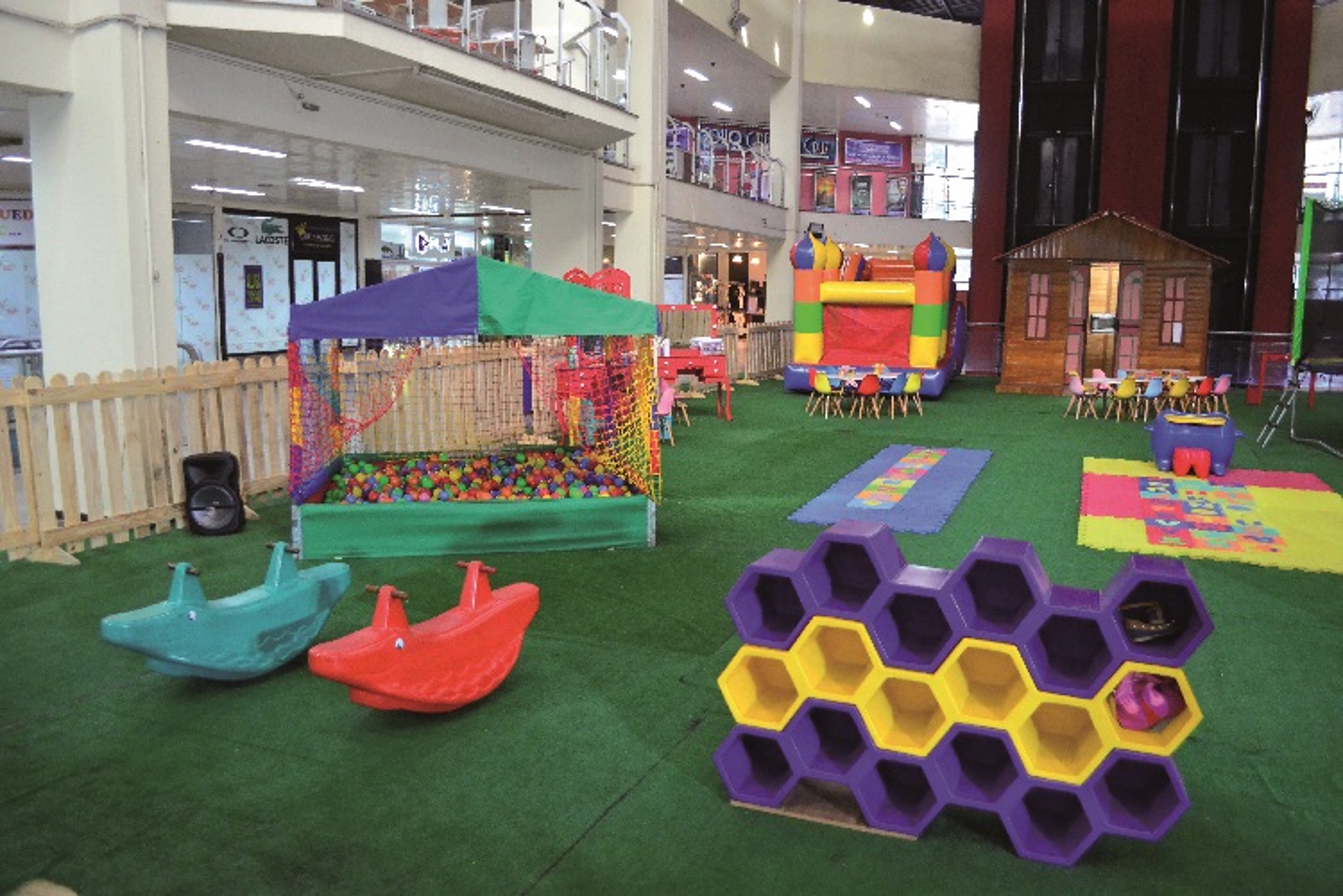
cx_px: 672
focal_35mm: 27
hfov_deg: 67.4
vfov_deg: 47.9
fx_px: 1007
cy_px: 448
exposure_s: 1/80
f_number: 4.5
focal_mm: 18
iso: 3200
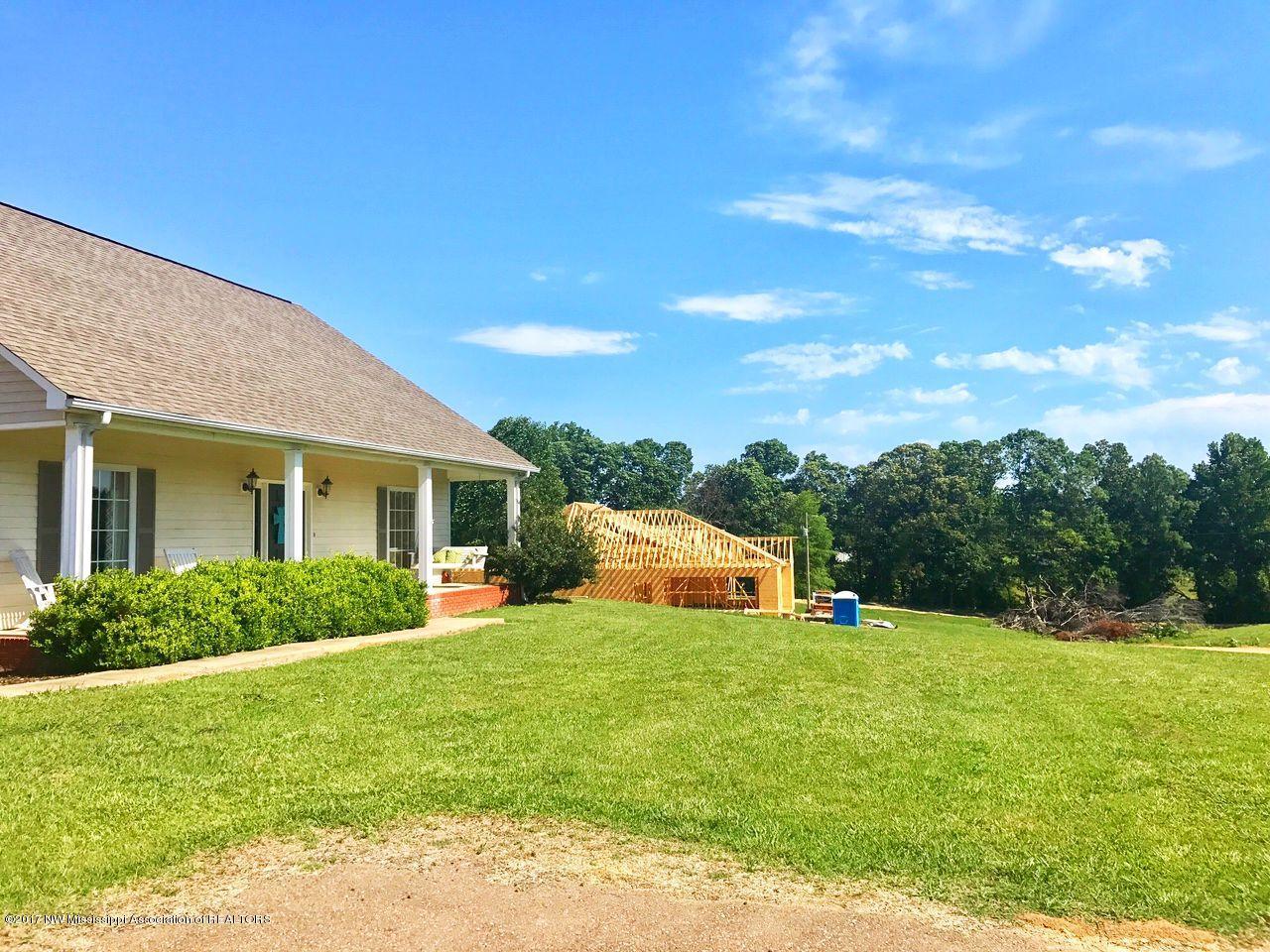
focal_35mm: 28
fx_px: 1027
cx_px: 635
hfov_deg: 63.4
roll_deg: +1.2
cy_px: 476
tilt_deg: +4.1
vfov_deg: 49.7
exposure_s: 1/2591
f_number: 1.8
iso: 20
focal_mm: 3.99
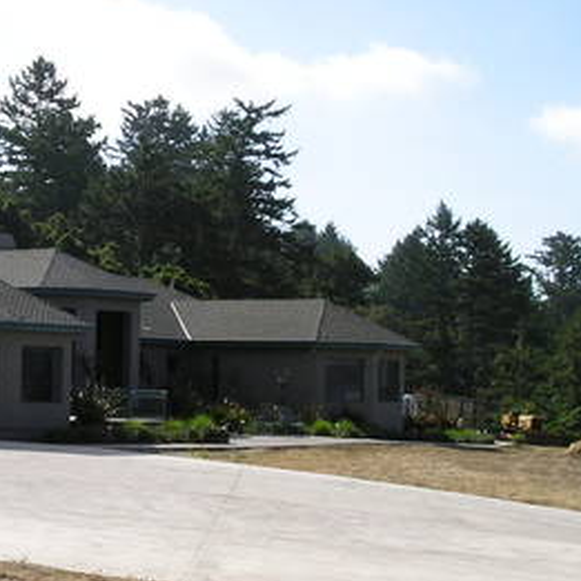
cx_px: 39
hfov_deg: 21.4
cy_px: 275
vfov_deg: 21.9
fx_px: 1500
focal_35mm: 79
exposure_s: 1/500
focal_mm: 7.8
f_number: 5.6
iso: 100
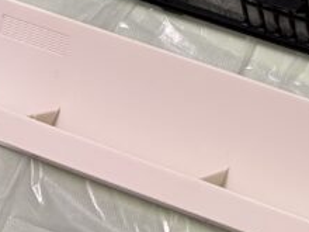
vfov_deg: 11.7
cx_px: 678
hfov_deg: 13.3
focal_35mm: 121
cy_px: -122
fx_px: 1080
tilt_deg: -71.8
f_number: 1.6
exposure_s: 1/50
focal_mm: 5.96
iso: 100
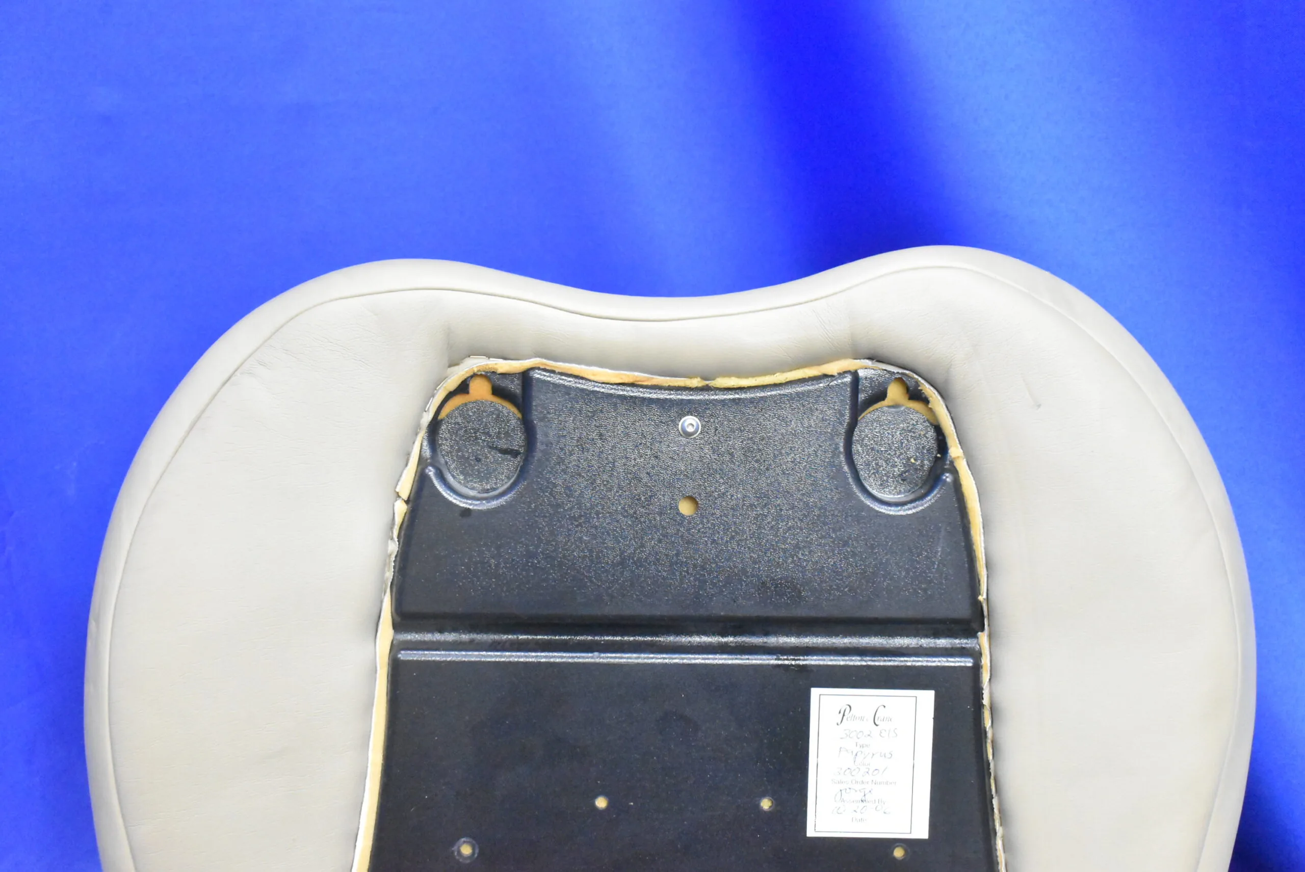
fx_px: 1687
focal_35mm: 46
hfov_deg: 42.3
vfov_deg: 29.0
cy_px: 436
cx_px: 652
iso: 11400
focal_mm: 31
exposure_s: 1/50
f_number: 8
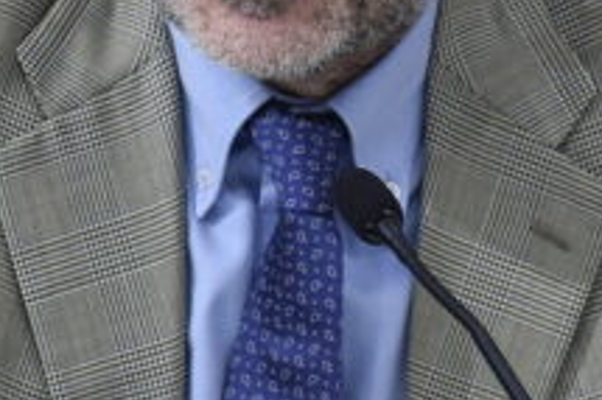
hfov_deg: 3.7
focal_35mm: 554
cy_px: 1
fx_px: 9257
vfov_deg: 2.5
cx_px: 445
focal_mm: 155
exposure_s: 1/250
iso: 2000
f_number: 5
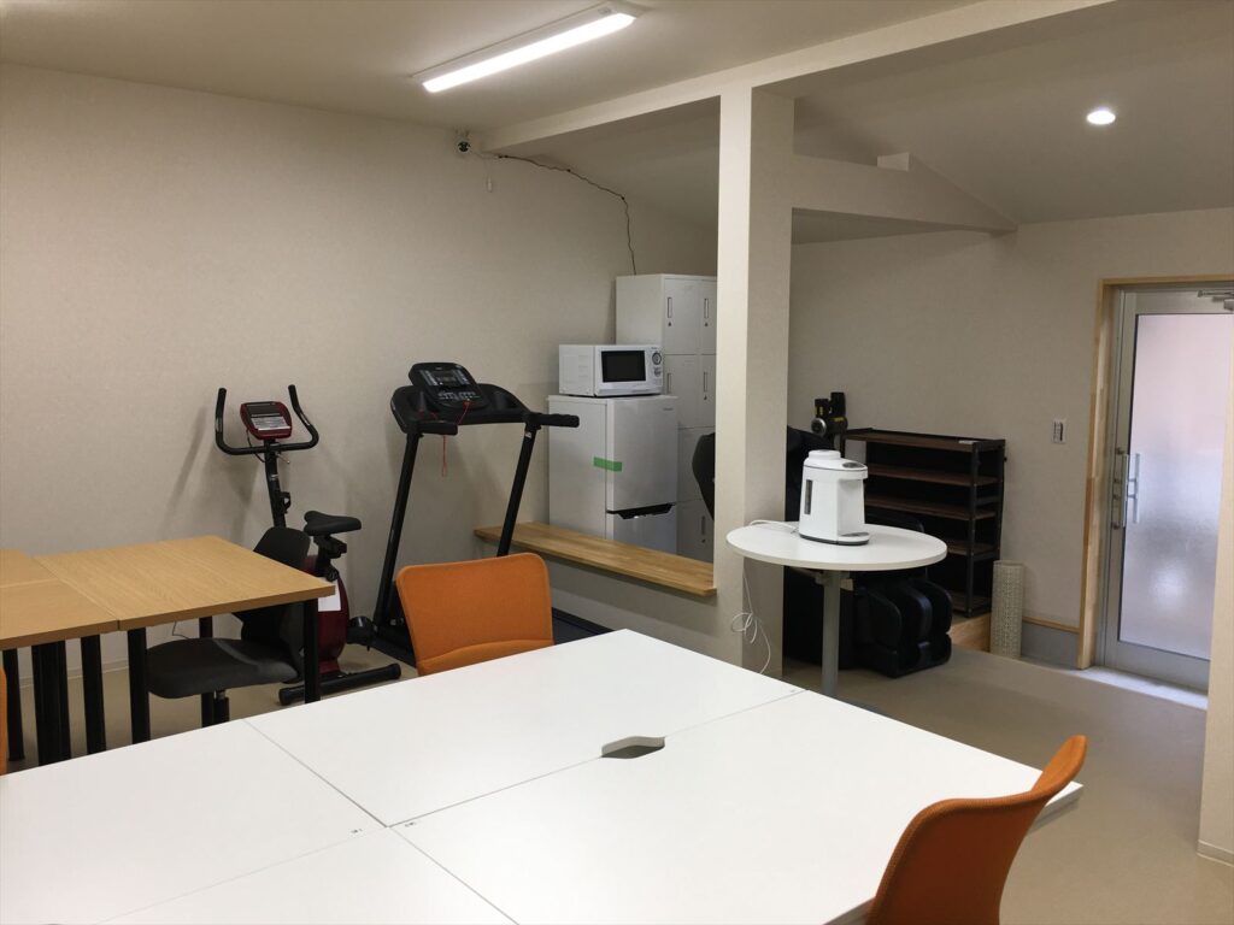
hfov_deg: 61.7
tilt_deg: -5.9
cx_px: 617
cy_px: 462
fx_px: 1034
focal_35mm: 29
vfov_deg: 48.2
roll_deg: -0.7
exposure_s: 1/60
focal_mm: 4.15
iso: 32
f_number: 2.2
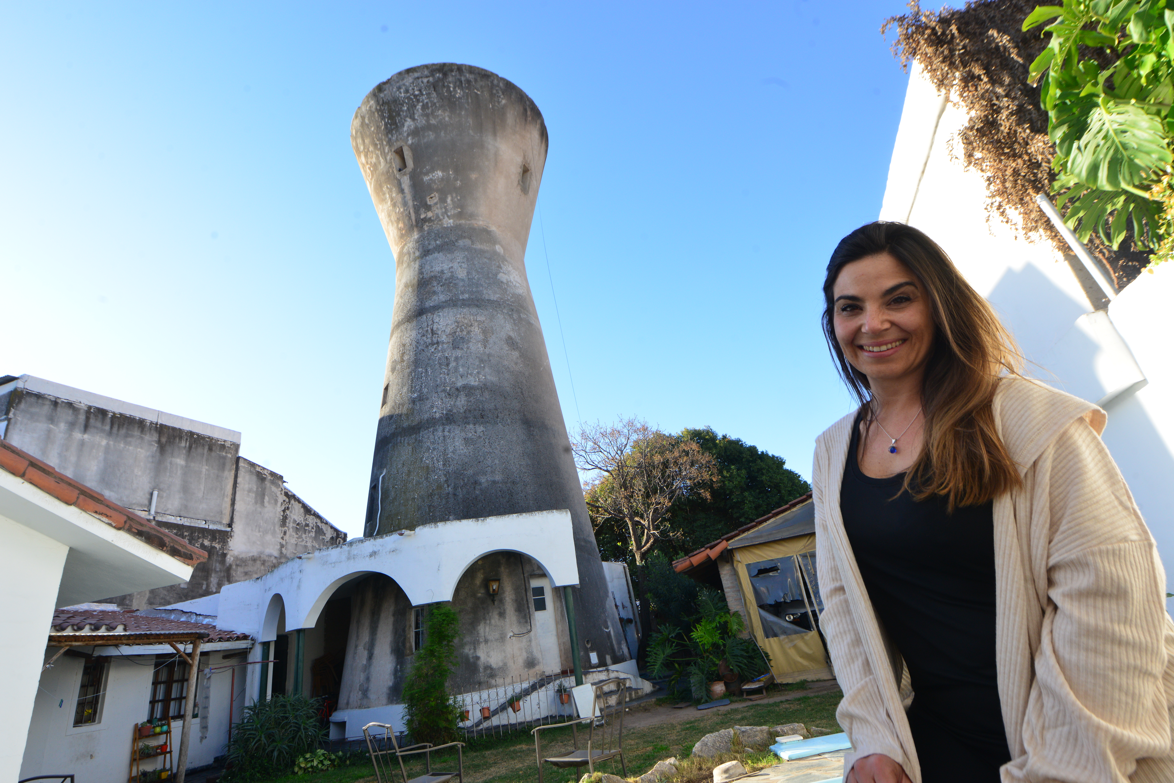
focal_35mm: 18
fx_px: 587
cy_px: 392
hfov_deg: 90.0
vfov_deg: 67.4
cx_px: 587
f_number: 10
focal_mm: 18
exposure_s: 1/200
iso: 500
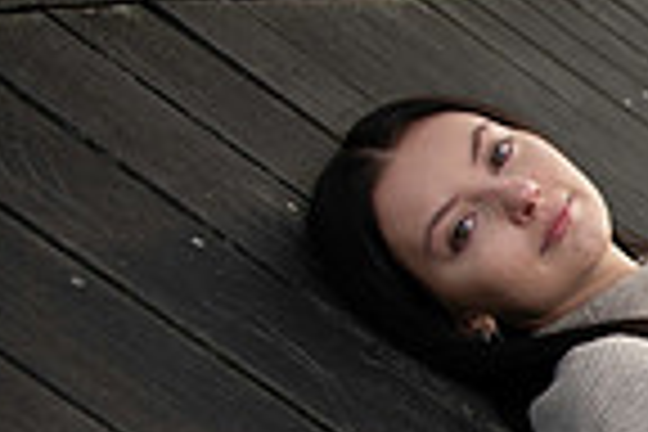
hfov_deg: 17.0
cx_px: 1197
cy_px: 452
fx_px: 1746
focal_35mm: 97
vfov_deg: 13.9
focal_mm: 24
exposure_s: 1/800
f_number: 2.8
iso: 100
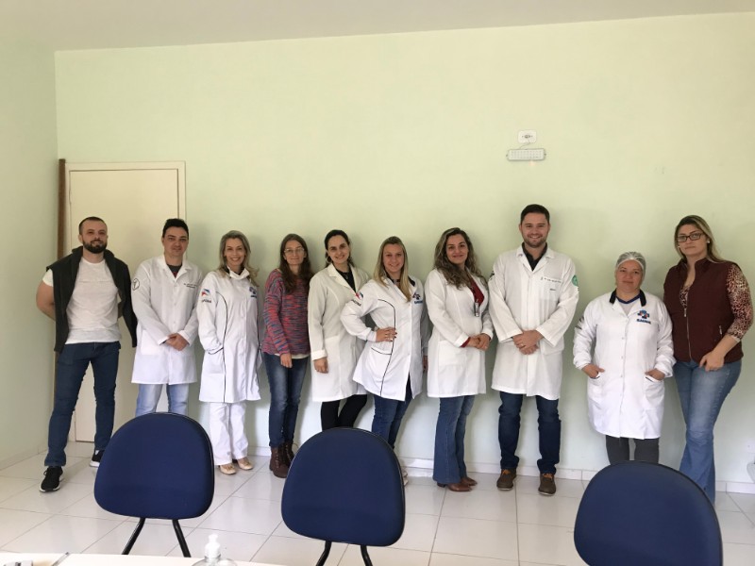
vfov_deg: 49.7
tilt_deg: -2.6
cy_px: 283
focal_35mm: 28
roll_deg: -0.3
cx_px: 378
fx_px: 611
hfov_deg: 63.4
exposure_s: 1/30
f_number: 1.8
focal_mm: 3.99
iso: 32
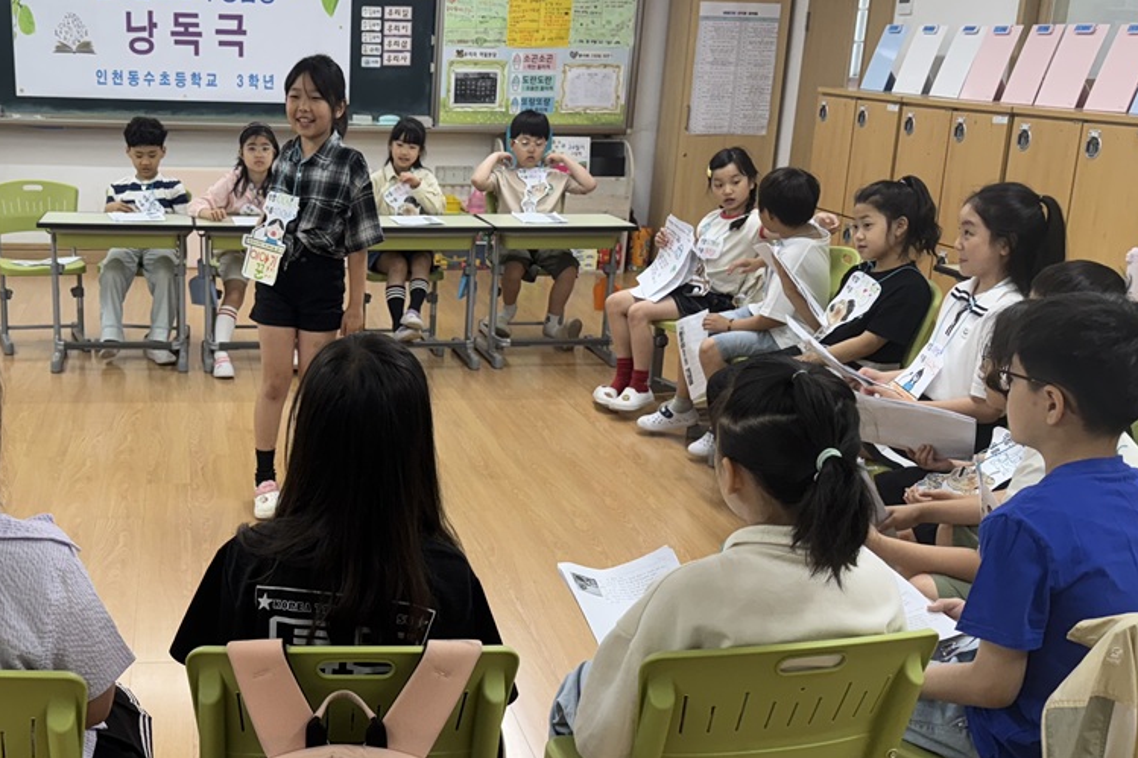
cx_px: 337
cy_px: 404
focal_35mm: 40
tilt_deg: -16.6
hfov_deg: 47.3
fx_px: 1264
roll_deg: +0.5
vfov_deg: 33.4
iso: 160
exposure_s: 1/120
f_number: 1.78
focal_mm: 6.76
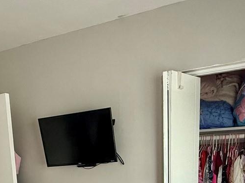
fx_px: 318
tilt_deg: -11.2
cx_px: 122
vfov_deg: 27.6
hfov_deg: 42.1
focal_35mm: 45
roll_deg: +1.5
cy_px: 229
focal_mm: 2.22
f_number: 2.2
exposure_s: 1/60
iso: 320
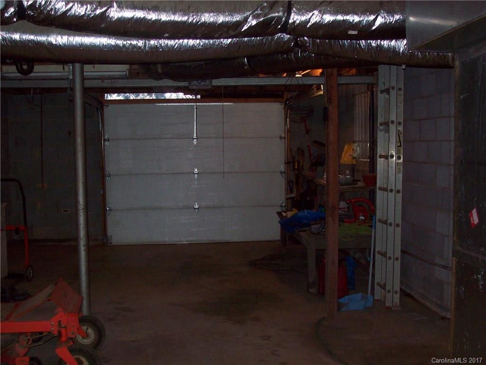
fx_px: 632
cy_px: 182
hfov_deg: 42.1
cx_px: 243
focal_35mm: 45
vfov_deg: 32.2
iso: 200
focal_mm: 7.6
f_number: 3
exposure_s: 1/73.6
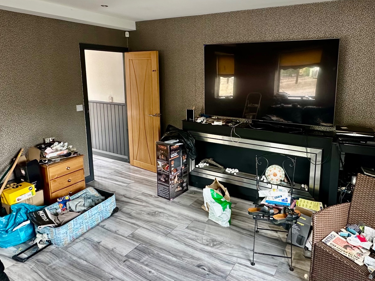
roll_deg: -0.4
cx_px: 226
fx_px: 260
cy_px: 112
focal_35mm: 24
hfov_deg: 70.8
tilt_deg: -8.5
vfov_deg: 56.4
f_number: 2.2
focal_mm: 2.22
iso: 320
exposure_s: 1/70
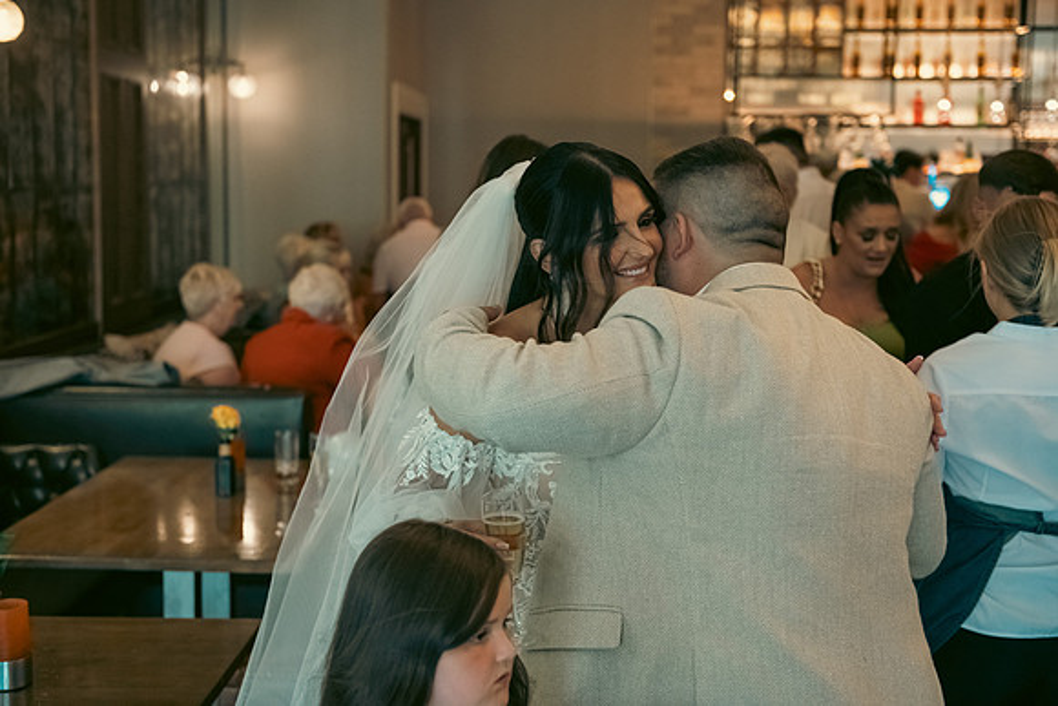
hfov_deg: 39.6
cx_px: 529
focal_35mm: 50
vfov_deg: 27.0
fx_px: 1470
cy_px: 353
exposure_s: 1/160
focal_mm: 50
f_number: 3.5
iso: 2000
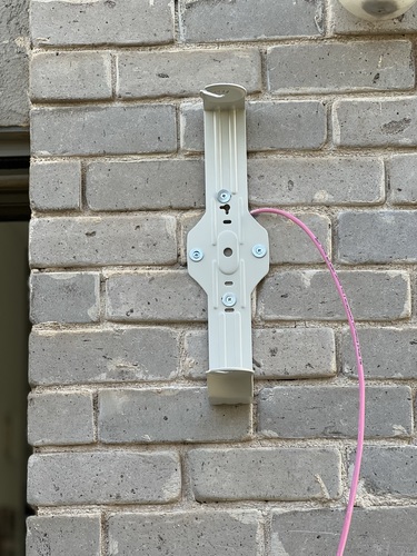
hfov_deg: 19.1
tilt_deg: +13.5
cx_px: 208
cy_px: 278
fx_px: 1237
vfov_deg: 25.3
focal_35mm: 77
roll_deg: +0.1
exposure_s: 1/172
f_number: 2.8
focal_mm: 9
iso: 40
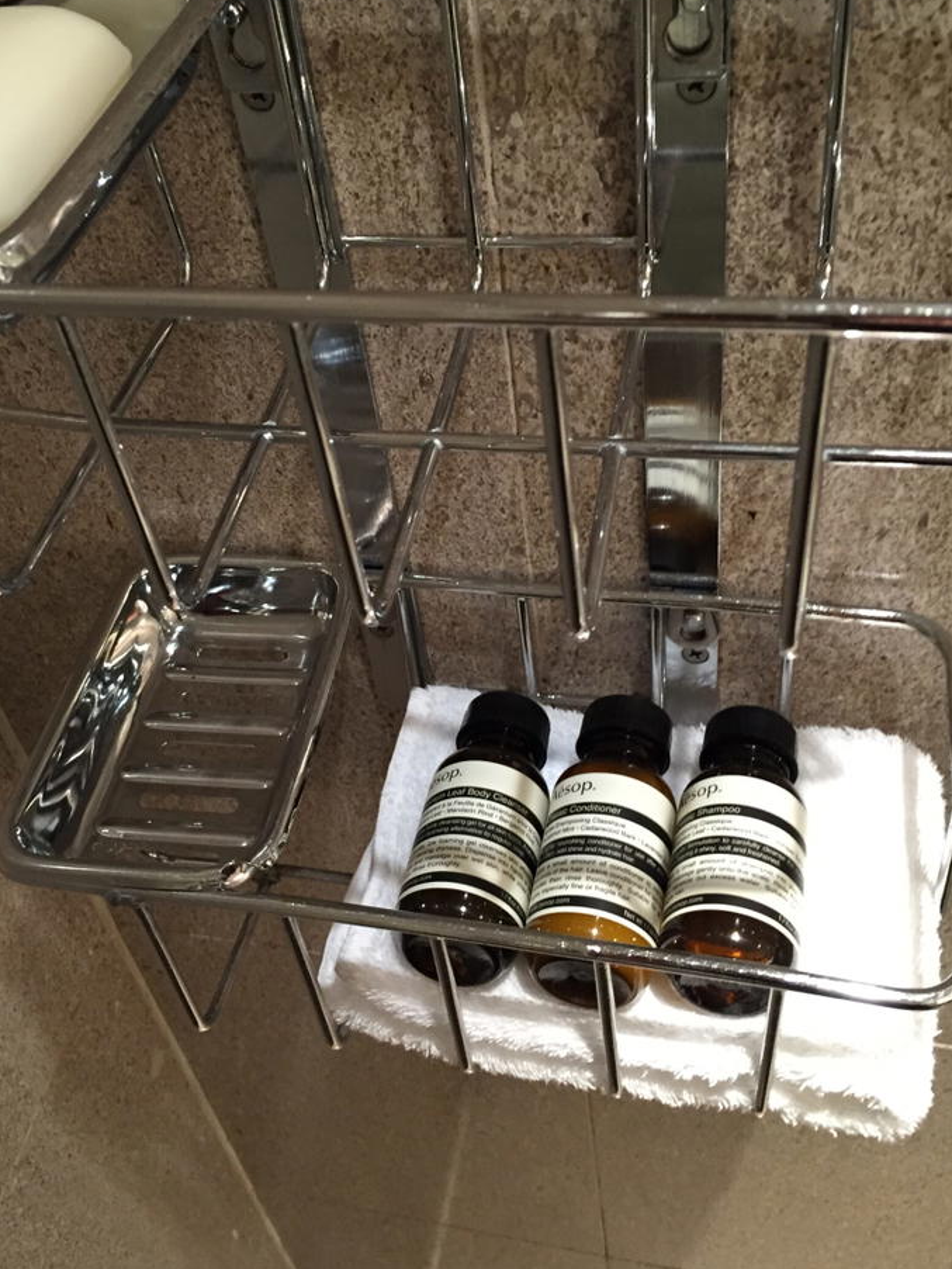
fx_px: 1319
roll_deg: +10.0
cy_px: 575
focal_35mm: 36
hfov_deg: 39.6
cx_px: 408
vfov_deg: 51.3
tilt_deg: -42.1
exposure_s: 1/20
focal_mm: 4.15
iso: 250
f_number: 2.2
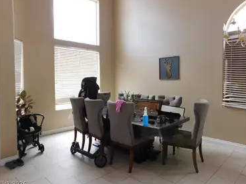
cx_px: 132
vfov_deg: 54.9
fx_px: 178
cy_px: 88
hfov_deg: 69.3
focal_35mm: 25
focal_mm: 4
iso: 160
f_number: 3
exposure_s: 1/30
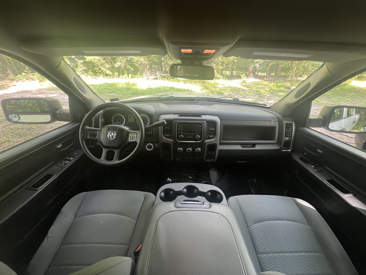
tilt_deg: -29.7
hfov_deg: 106.2
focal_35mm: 13
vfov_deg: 89.9
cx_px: 183
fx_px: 137
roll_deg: +2.5
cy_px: 138
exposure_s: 1/99
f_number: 1.8
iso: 250
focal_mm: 1.57
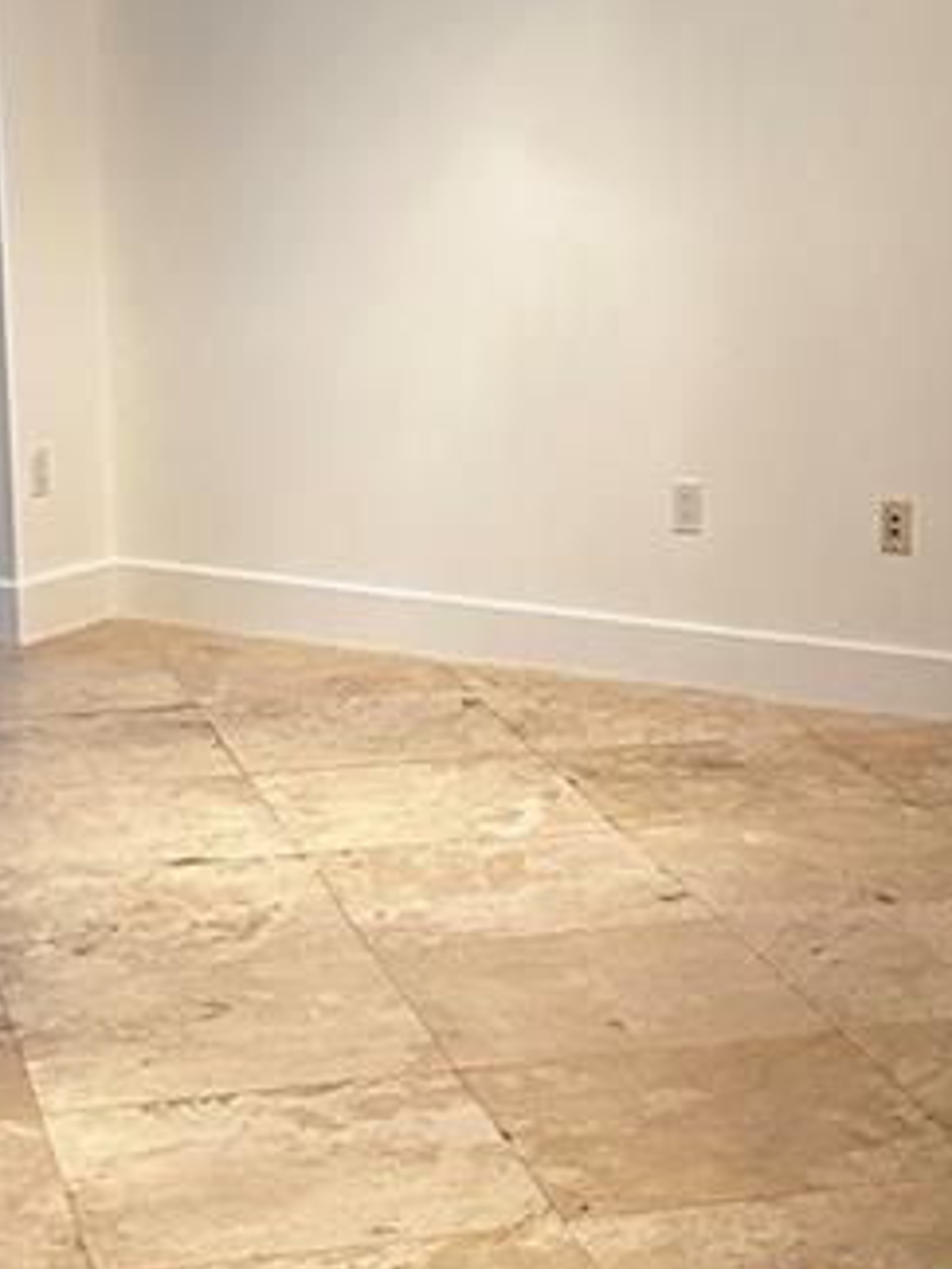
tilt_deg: -10.6
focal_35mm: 89
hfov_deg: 16.5
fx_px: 3264
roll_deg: +0.0
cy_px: 588
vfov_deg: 22.0
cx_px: 690
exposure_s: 1/60
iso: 800
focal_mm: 6.86
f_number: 1.78
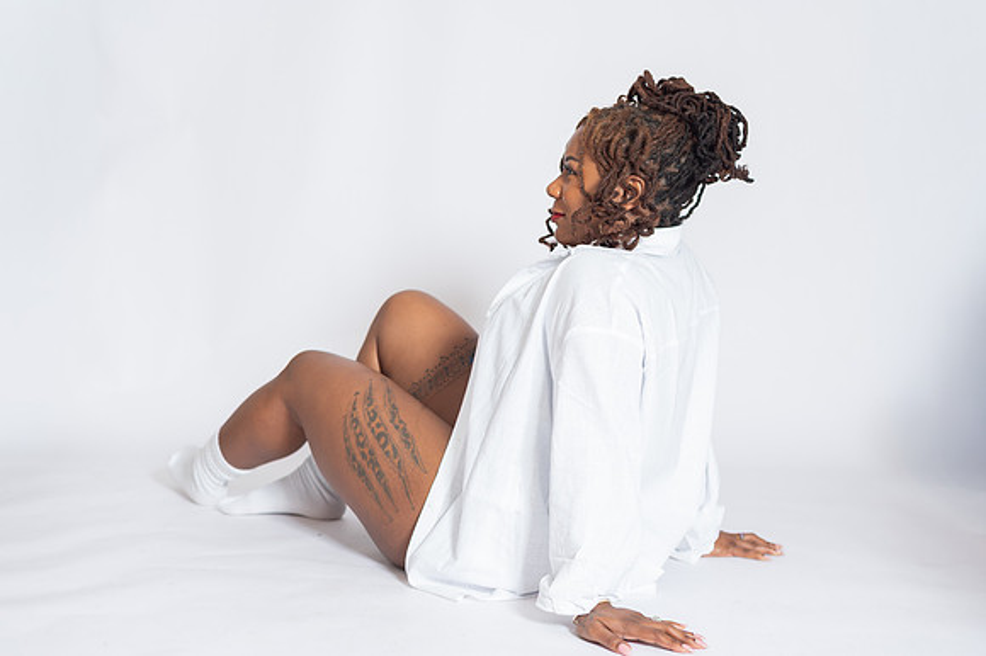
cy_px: 328
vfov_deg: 26.2
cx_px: 493
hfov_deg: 38.6
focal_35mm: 51
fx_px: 1408
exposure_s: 1/200
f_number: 3.2
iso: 100
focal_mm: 50
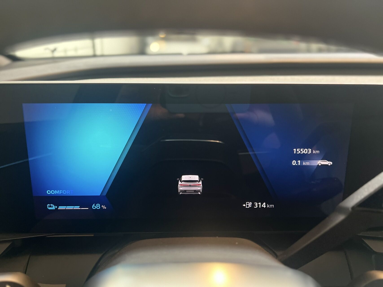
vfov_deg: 53.1
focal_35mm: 26
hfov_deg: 67.3
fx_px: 288
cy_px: 144
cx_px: 192
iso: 400
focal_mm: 5.7
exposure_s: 1/55
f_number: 1.5
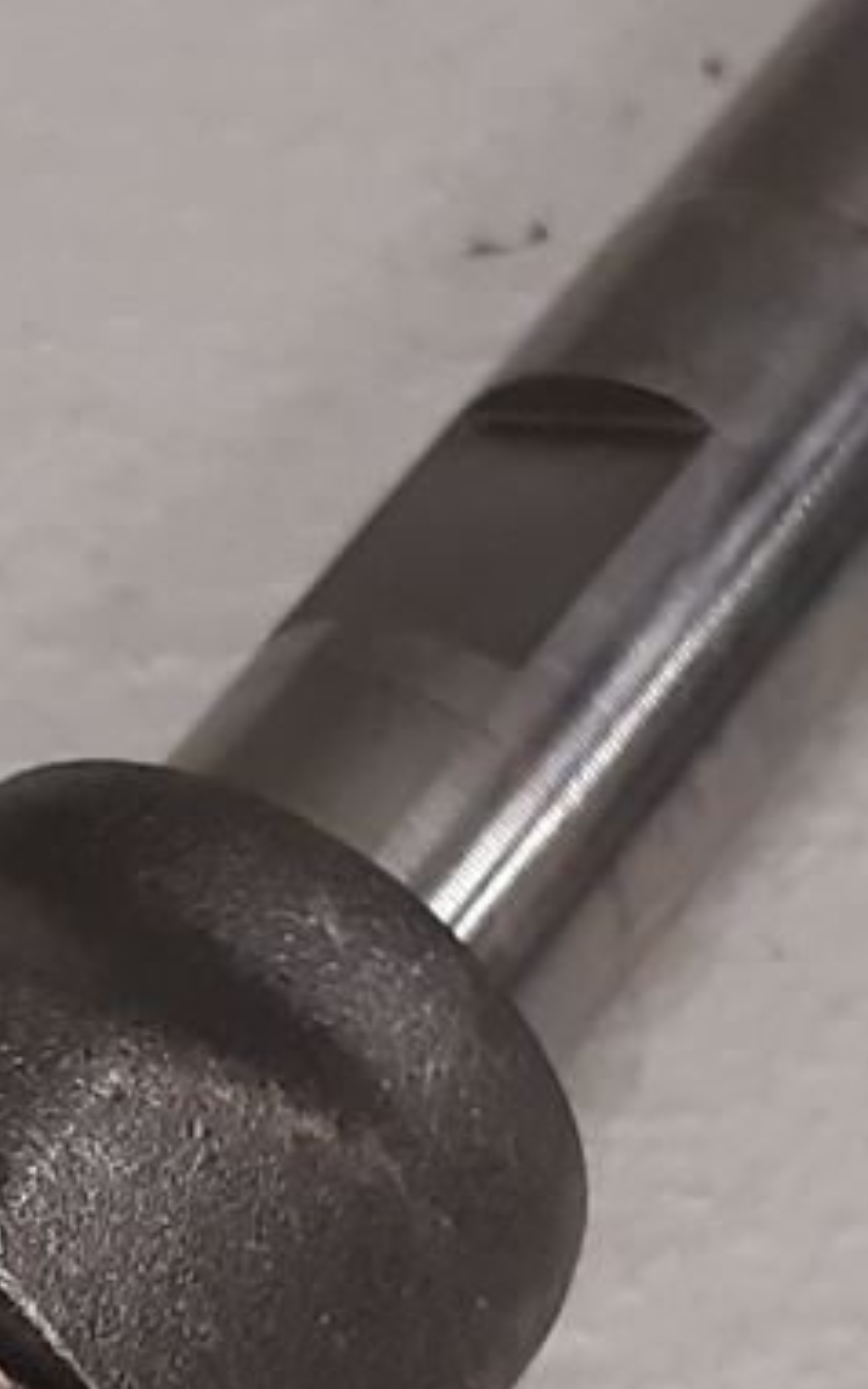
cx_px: -66
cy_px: 1342
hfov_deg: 8.8
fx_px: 5604
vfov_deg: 14.0
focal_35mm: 148
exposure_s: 1/50
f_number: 1.7
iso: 125
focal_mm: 3.93
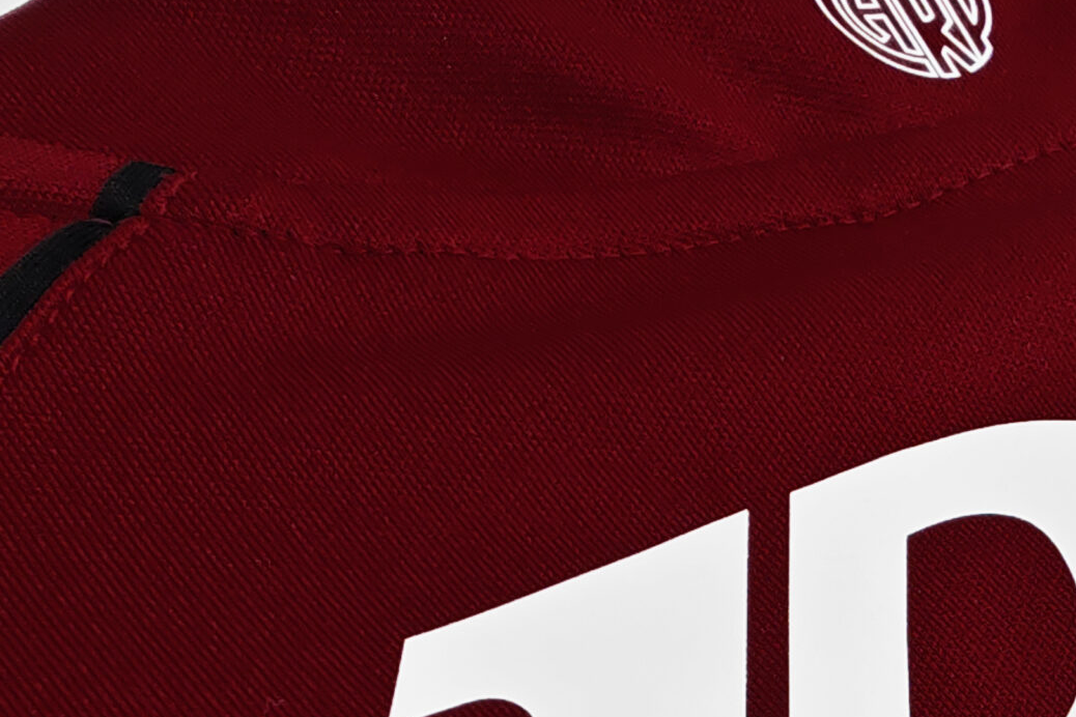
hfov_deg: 29.4
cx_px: 1277
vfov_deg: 20.8
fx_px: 1763
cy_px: 948
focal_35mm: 59
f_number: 2.2
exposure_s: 1/50
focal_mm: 2.59
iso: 70
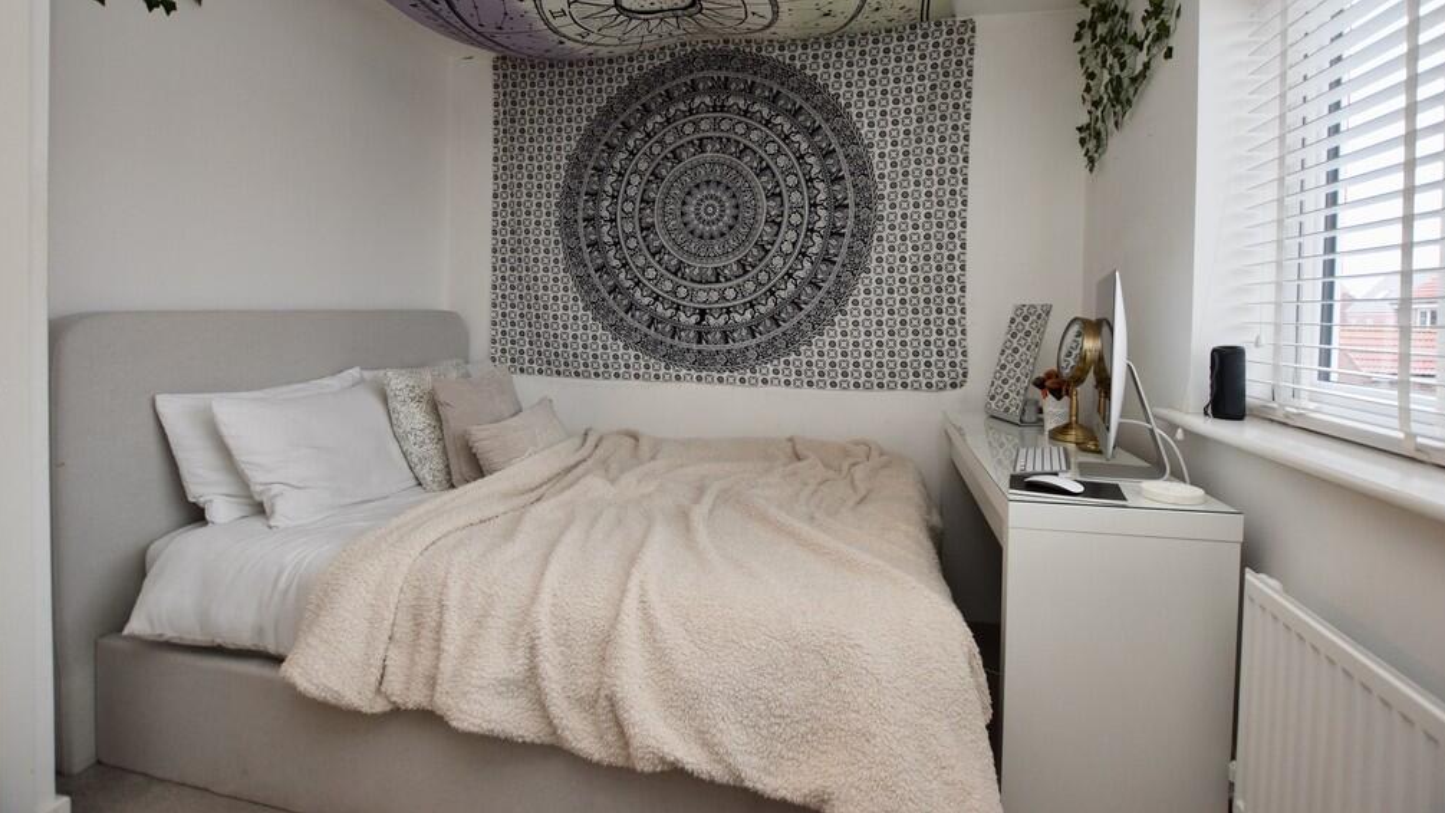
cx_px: 731
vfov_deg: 66.5
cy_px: 328
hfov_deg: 99.4
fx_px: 613
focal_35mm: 16
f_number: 4
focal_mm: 10
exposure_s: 1/60
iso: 800
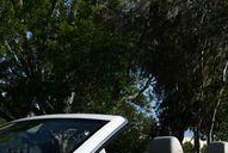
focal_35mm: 134
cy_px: 166
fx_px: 850
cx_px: 17
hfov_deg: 15.1
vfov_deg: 10.2
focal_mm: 20
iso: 100
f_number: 10
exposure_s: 1/400
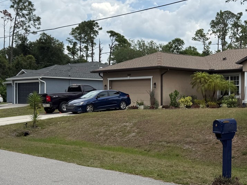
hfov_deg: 35.2
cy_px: 100
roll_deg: -0.8
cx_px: 166
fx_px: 385
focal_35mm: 54
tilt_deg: +0.5
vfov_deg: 27.0
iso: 80
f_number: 1.78
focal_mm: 6.76
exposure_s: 1/5319
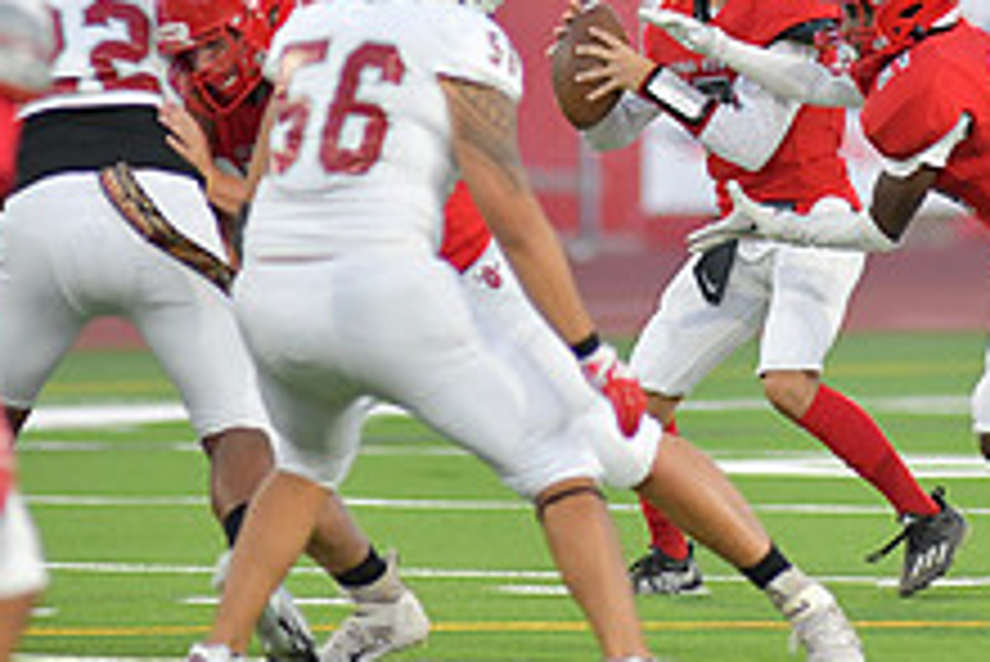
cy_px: 65
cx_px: 774
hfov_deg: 2.6
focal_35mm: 791
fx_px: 21766
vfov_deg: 1.7
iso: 3600
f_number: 3.5
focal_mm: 300
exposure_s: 1/1250
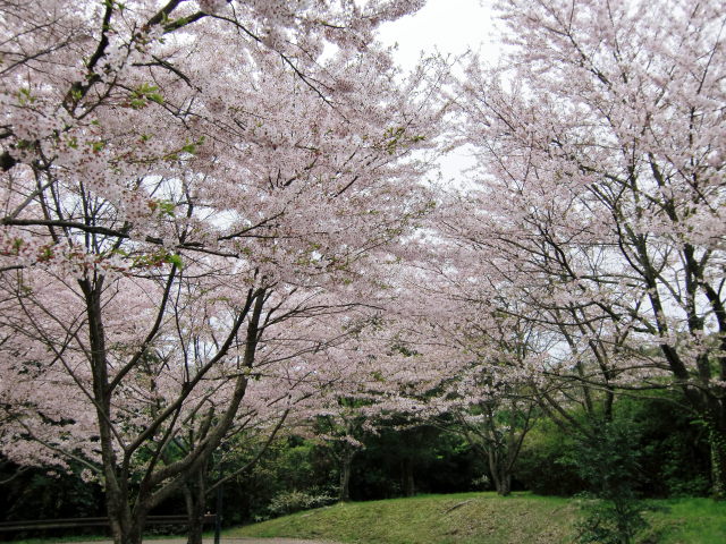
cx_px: 363
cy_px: 272
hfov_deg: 54.0
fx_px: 713
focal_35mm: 34
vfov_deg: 41.8
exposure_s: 1/500
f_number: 3.6
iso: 64
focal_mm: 6.1
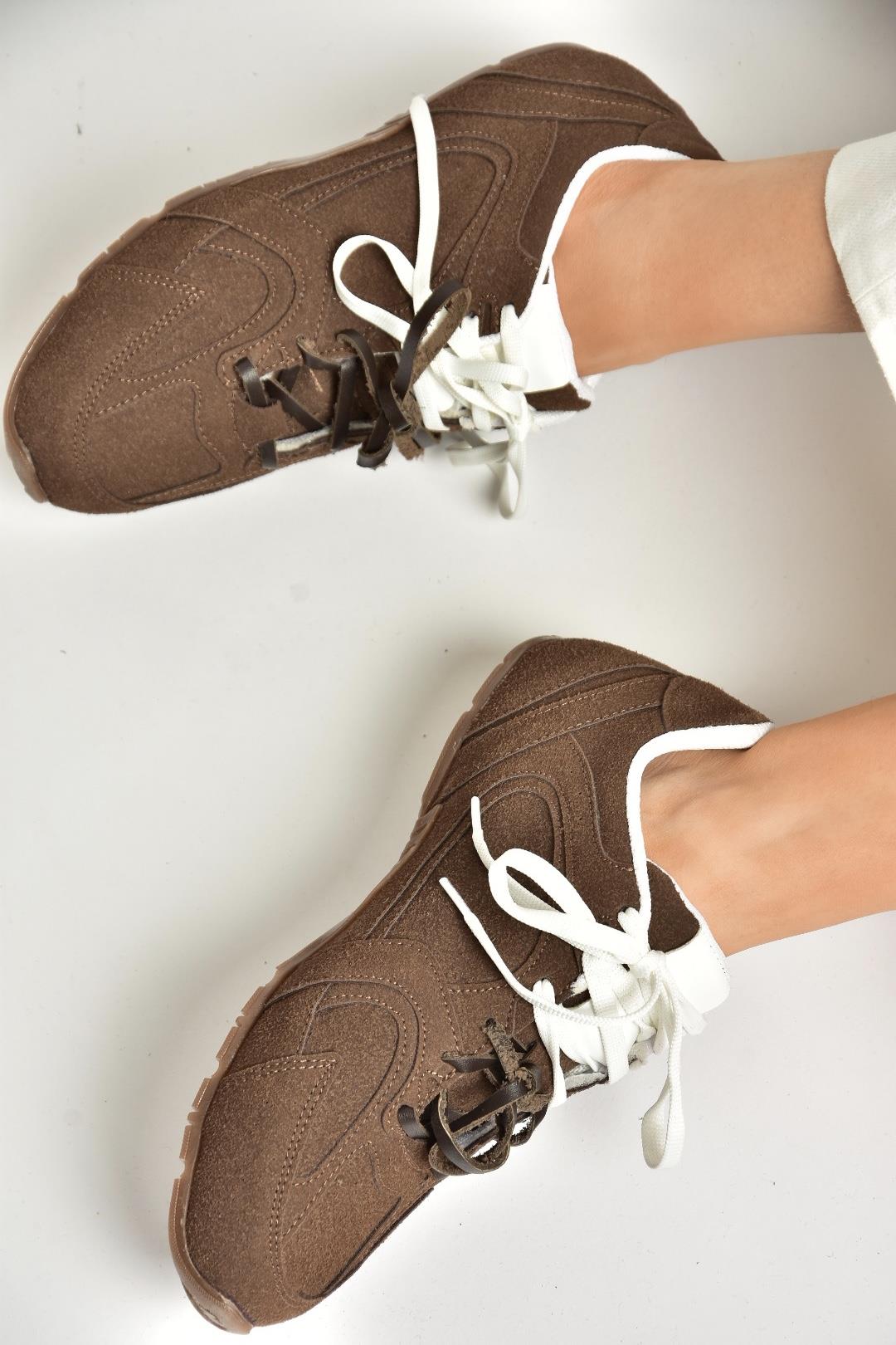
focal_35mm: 128
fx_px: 4760
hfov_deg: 10.8
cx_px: 448
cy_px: 672
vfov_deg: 16.1
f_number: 8
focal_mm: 85
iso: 100
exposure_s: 1/125
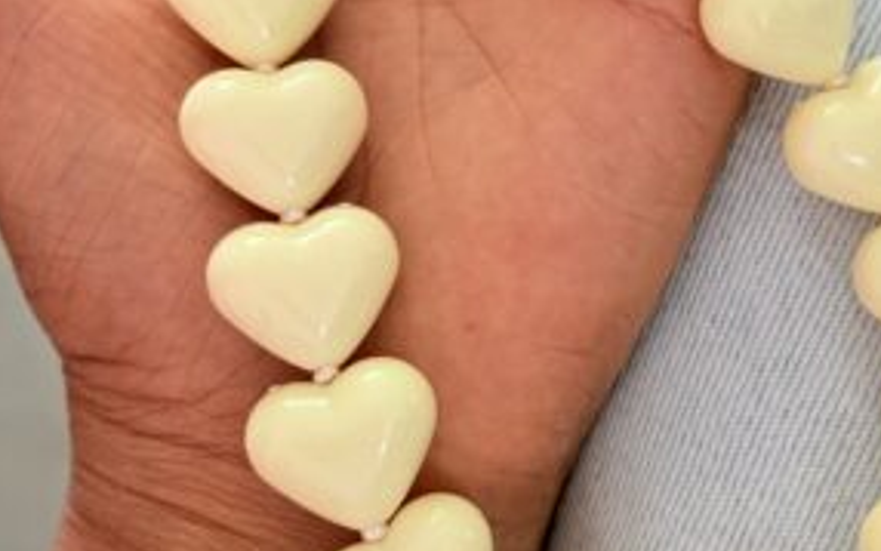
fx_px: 2450
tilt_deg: -60.1
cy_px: 186
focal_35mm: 102
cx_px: 650
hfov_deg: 20.2
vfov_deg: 12.8
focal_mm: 6.76
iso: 160
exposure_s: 1/60
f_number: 1.78
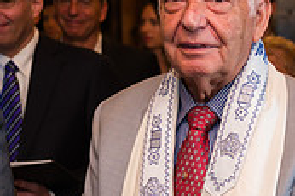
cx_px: 331
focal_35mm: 109
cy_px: 232
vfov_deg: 12.3
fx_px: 892
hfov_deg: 18.0
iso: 1250
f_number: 3.2
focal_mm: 32
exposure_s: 1/200
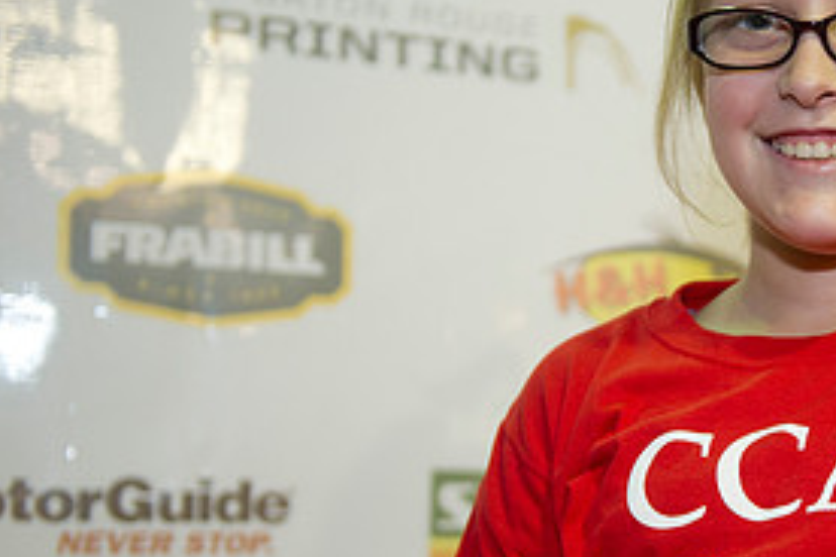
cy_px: 406
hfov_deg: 23.2
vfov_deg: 16.2
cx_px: 827
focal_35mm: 84
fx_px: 1951
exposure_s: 1/60
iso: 1250
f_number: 2.8
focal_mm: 40
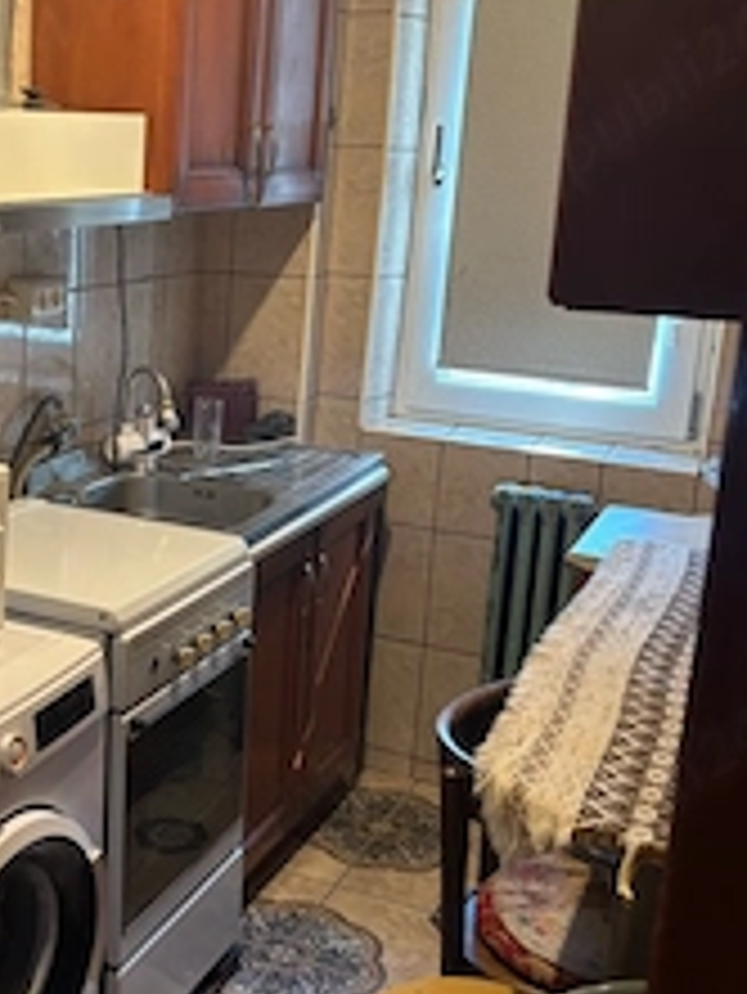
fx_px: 1351
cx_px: 90
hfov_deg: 29.7
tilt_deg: -13.6
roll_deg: -2.2
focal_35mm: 47
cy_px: 472
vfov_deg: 40.4
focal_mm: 5.96
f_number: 1.6
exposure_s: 1/50
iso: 250
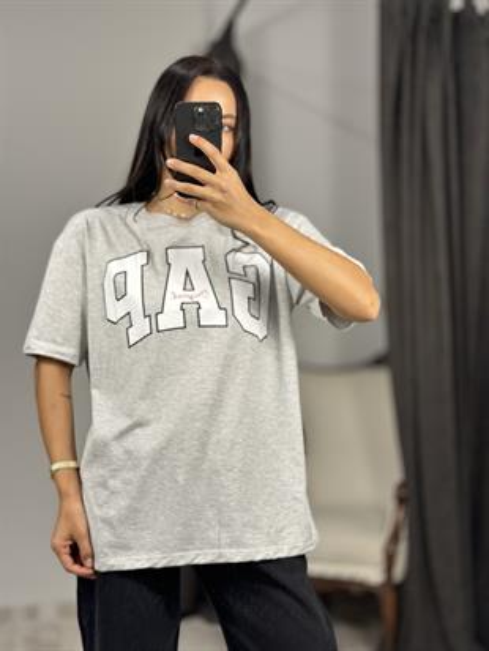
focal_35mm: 48
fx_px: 904
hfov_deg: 30.3
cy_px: 326
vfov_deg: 39.6
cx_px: 244
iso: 80
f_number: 1.78
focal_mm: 6.86
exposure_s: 1/100
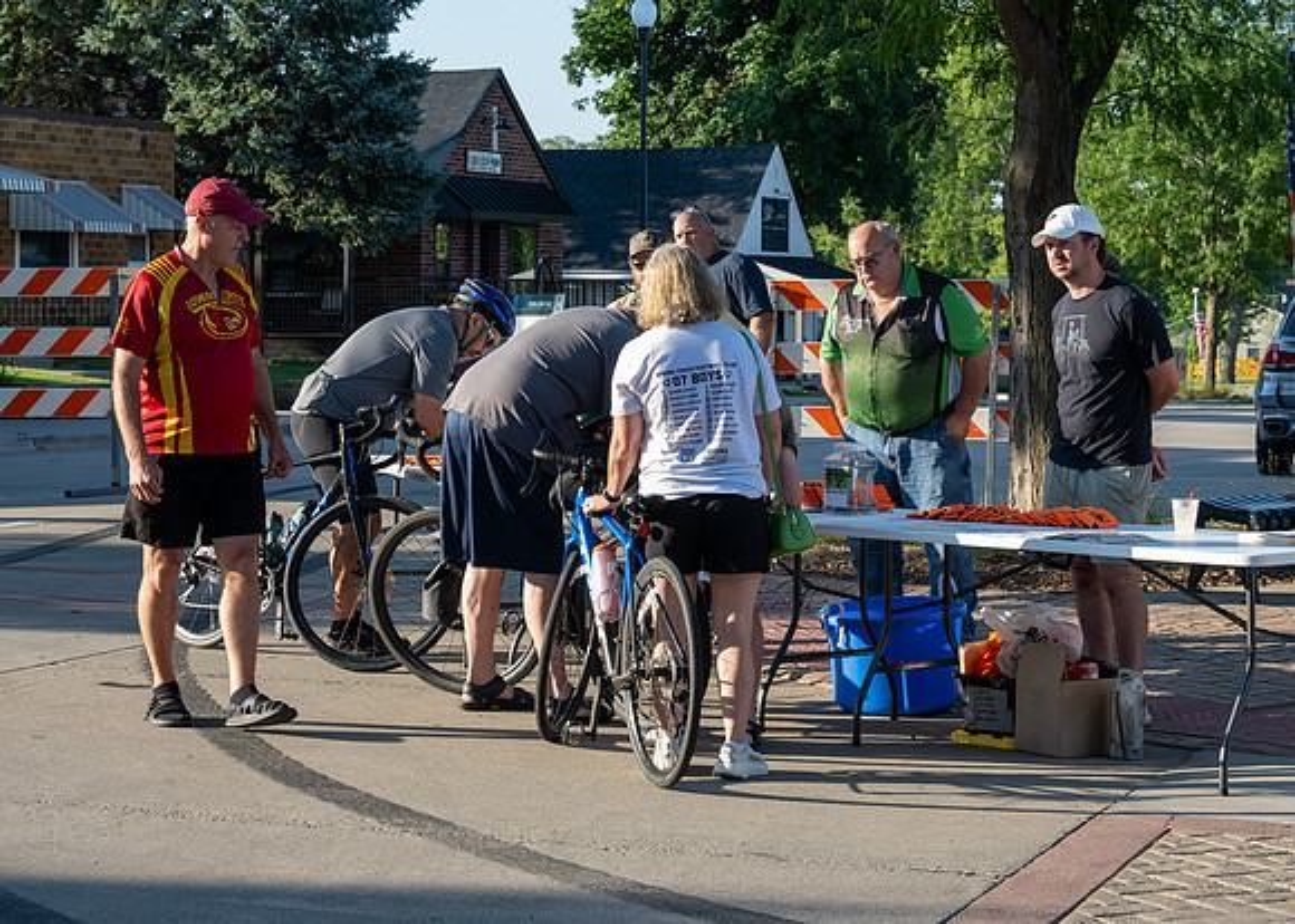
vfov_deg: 15.5
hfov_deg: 21.7
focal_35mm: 92
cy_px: 423
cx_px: 656
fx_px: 3385
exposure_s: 1/200
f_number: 8
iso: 200
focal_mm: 70
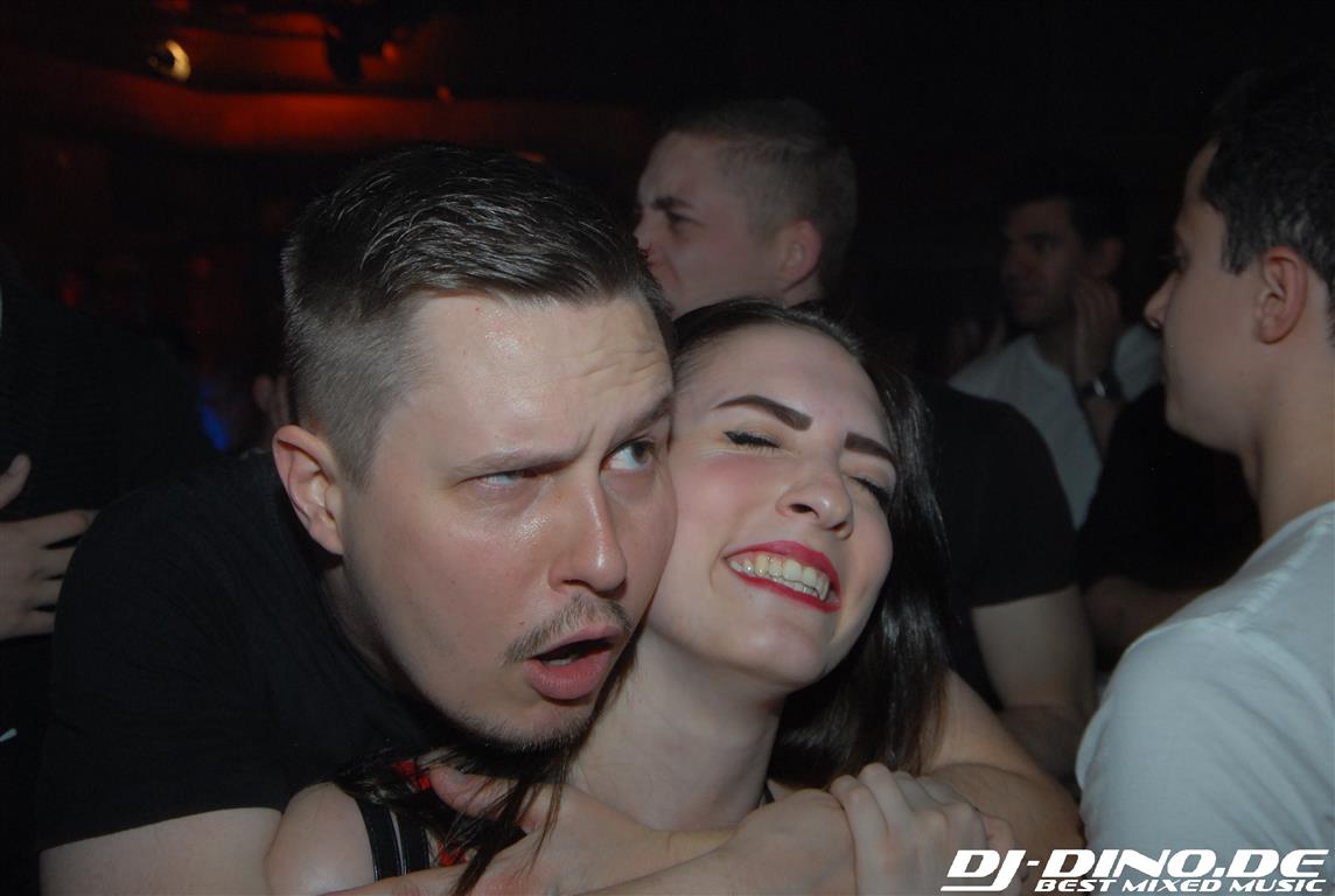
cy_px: 448
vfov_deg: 37.0
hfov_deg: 53.0
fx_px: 1338
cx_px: 668
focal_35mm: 36
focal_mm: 24
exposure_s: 1/6
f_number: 6.3
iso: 400
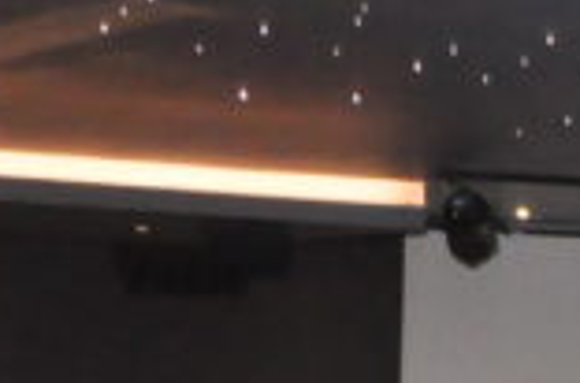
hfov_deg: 8.0
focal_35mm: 237
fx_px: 3807
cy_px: 517
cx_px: 1439
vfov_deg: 5.7
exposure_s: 1/30
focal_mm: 24
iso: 2500
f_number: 11
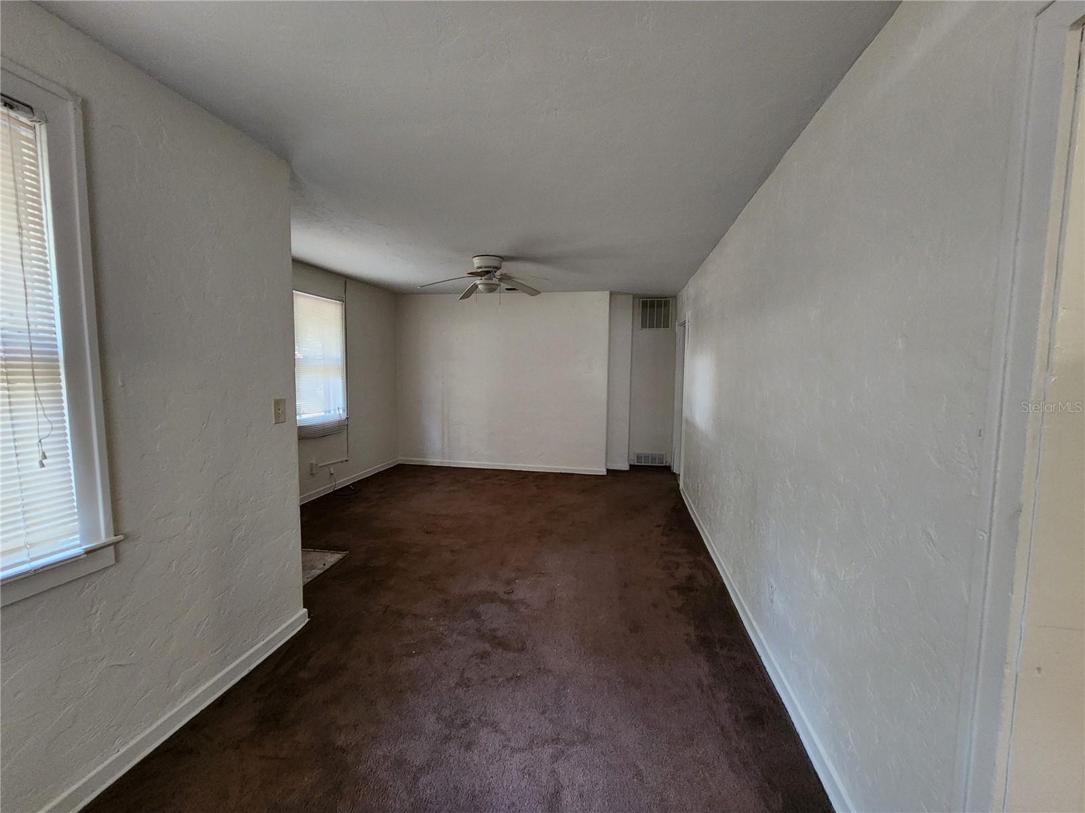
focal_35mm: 13
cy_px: 406
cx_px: 542
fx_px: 407
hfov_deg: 106.2
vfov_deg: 89.9
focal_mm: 2.2
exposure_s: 1/30
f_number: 2.2
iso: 640
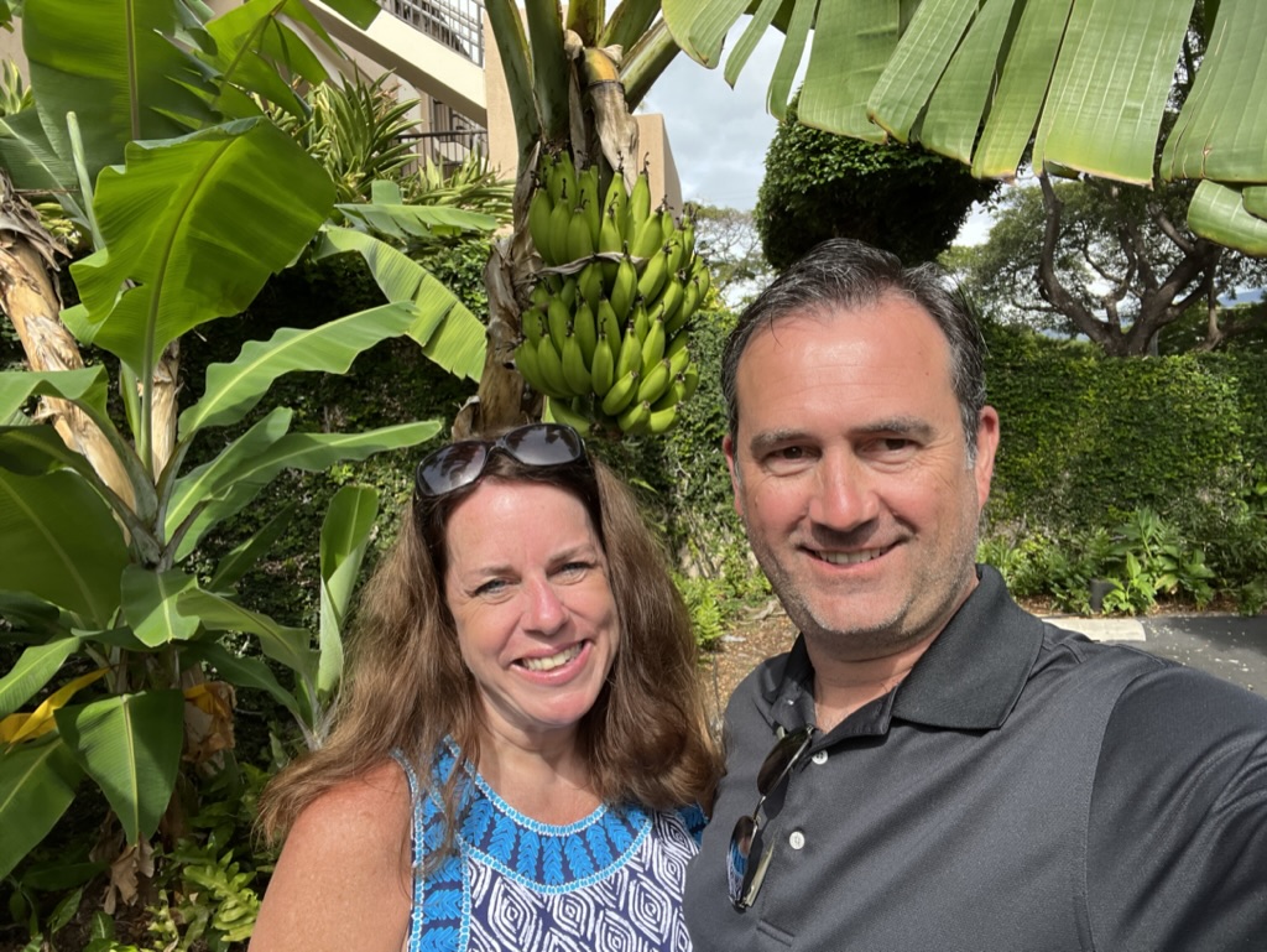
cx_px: 634
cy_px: 476
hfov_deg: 73.9
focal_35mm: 23
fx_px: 842
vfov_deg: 58.9
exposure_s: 1/581
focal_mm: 2.71
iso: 32
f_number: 2.2
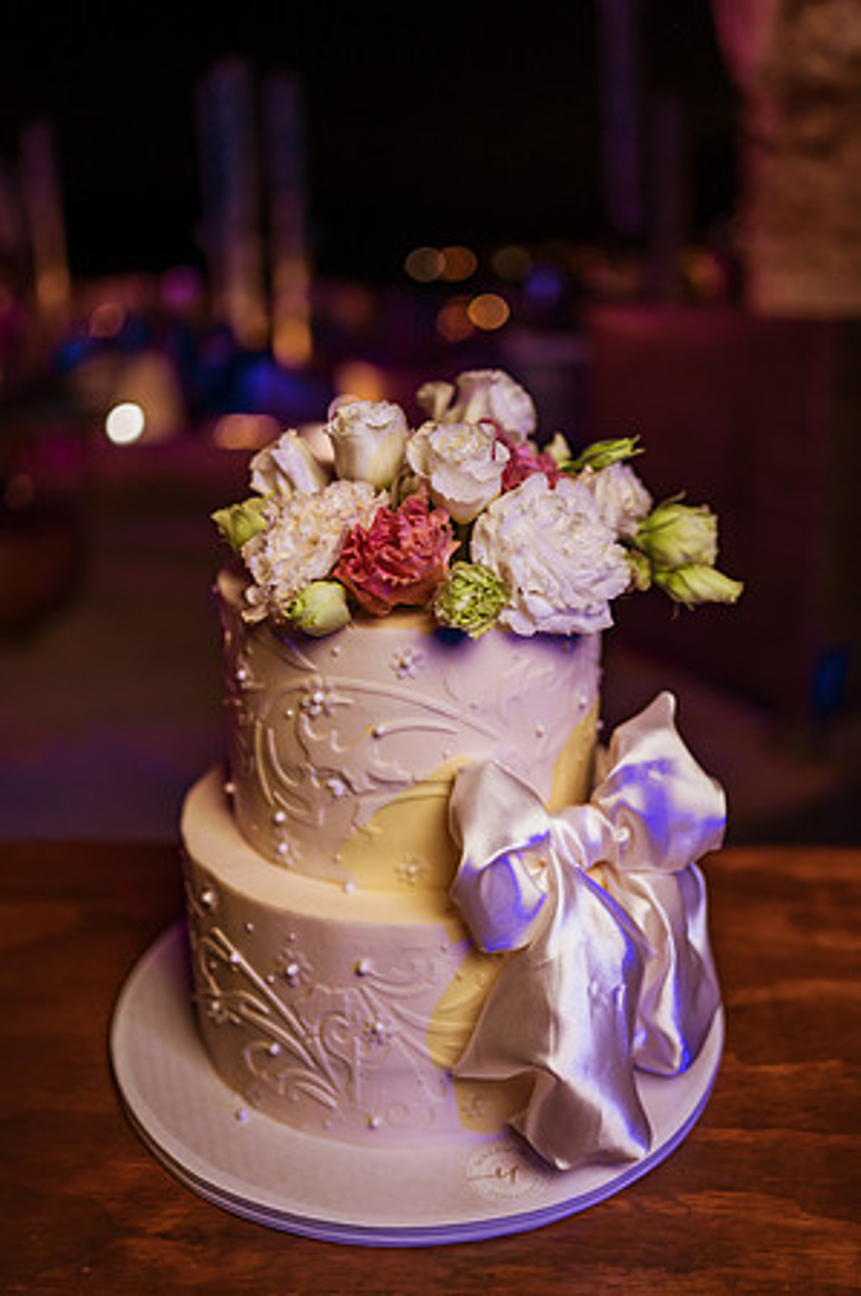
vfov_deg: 54.5
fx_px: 1258
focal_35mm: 35
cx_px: 430
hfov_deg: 37.8
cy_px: 648
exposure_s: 1/30
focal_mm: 35
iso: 800
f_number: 1.8
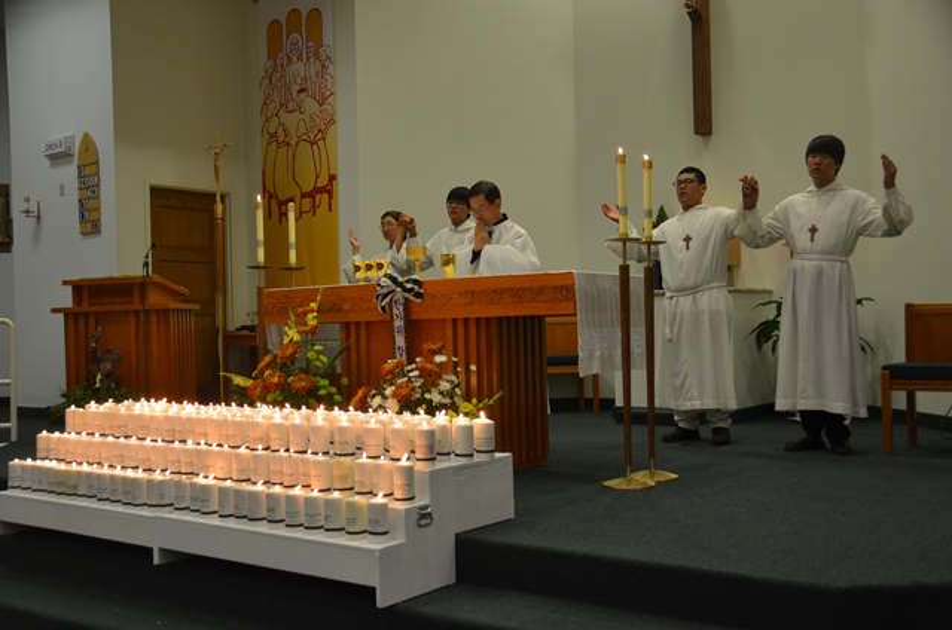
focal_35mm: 39
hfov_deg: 49.6
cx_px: 476
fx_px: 1029
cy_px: 315
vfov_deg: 34.1
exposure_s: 1/60
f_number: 4
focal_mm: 26
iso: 560
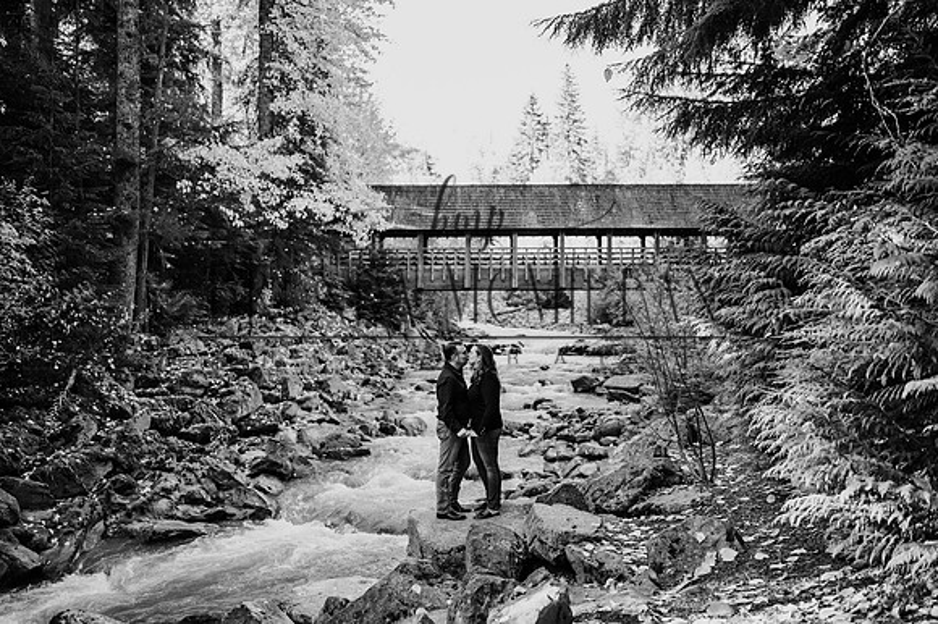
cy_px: 312
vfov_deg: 37.6
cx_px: 469
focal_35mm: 35
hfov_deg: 54.2
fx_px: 917
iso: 400
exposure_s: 1/500
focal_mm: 35
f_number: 1.8
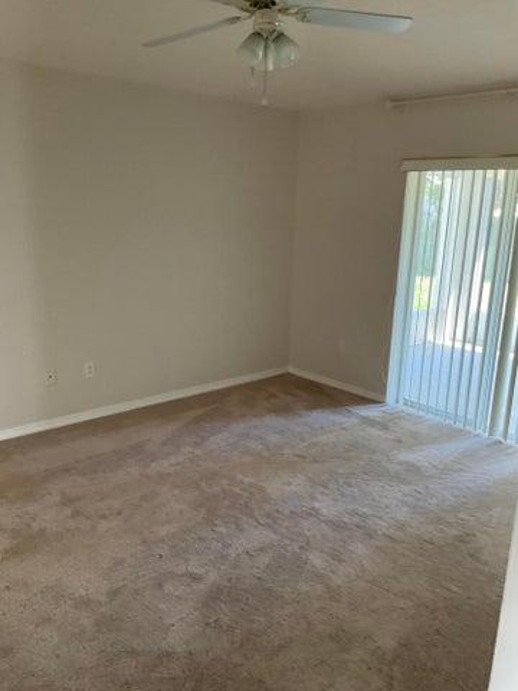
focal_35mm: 29
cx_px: 259
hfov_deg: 48.2
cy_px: 346
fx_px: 579
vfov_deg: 61.7
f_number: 1.8
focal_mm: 3
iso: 200
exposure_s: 1/60
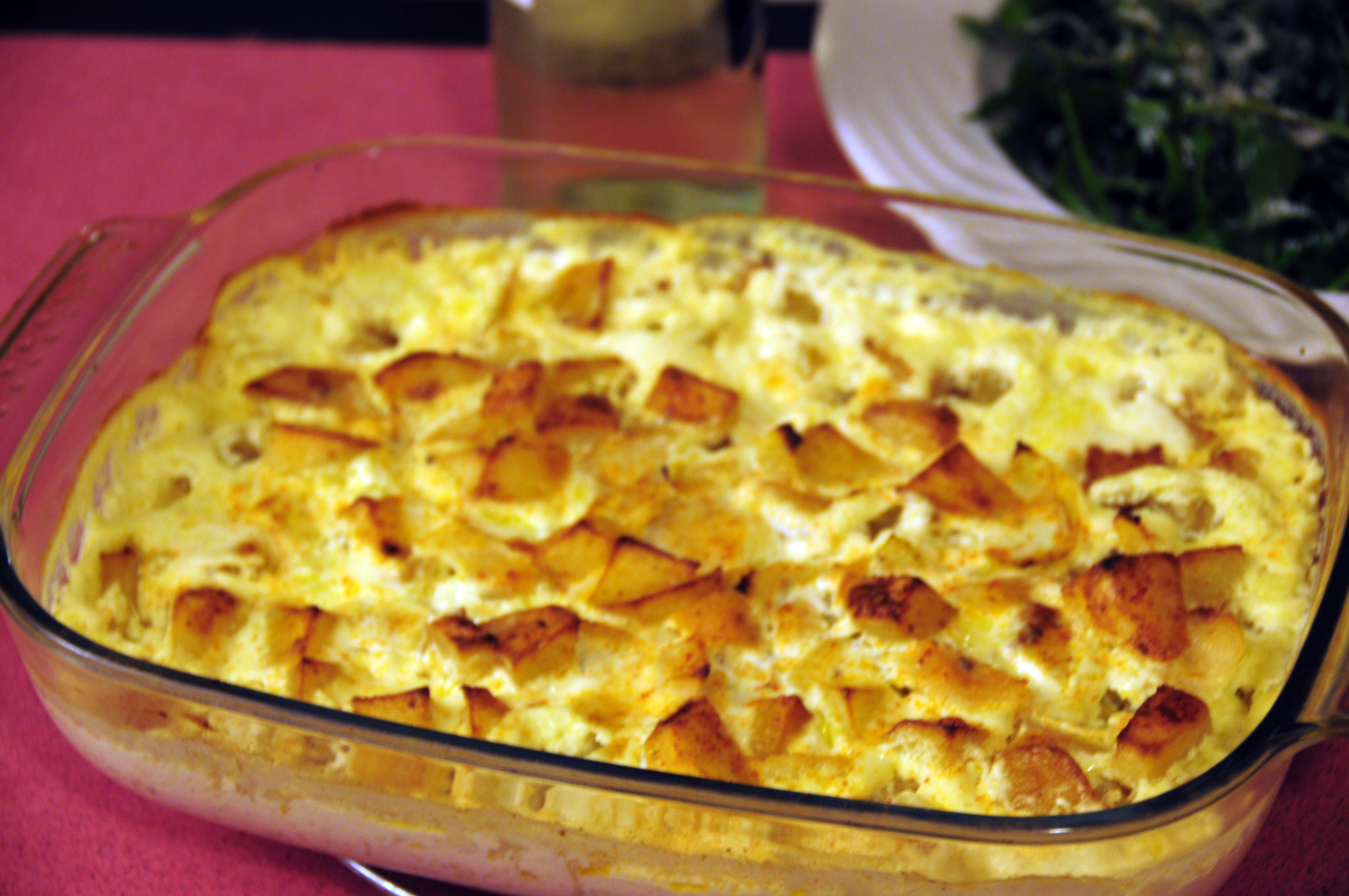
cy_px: 448
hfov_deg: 18.2
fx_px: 4210
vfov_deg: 12.1
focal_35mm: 112
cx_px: 674
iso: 400
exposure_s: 1/5
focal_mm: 75
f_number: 5
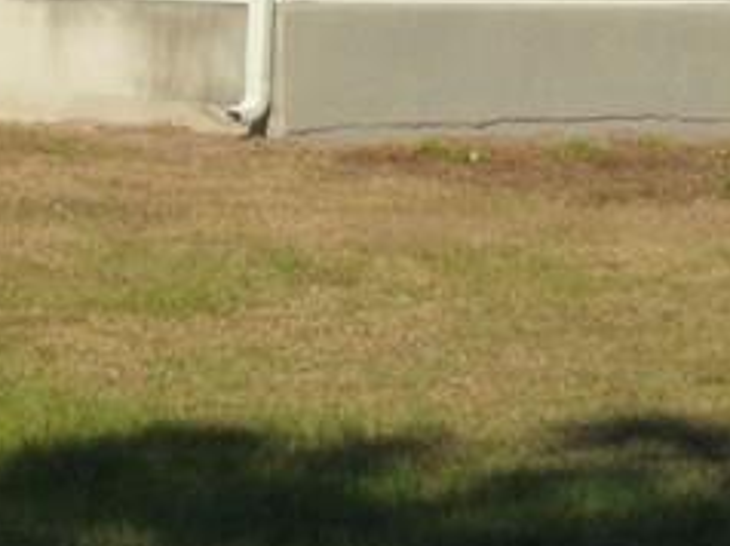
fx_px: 3539
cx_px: -147
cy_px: -169
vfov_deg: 8.7
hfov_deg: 11.5
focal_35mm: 168
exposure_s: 1/400
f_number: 8
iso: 100
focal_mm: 7.07
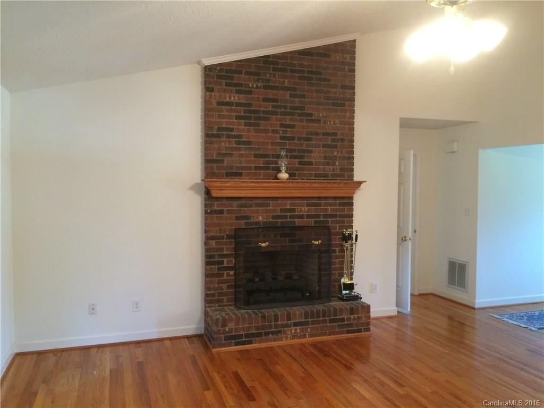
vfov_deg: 48.2
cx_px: 272
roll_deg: +0.1
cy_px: 204
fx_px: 456
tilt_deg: -3.1
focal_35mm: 29
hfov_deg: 61.7
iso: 200
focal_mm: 4.15
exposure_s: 1/30
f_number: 2.2
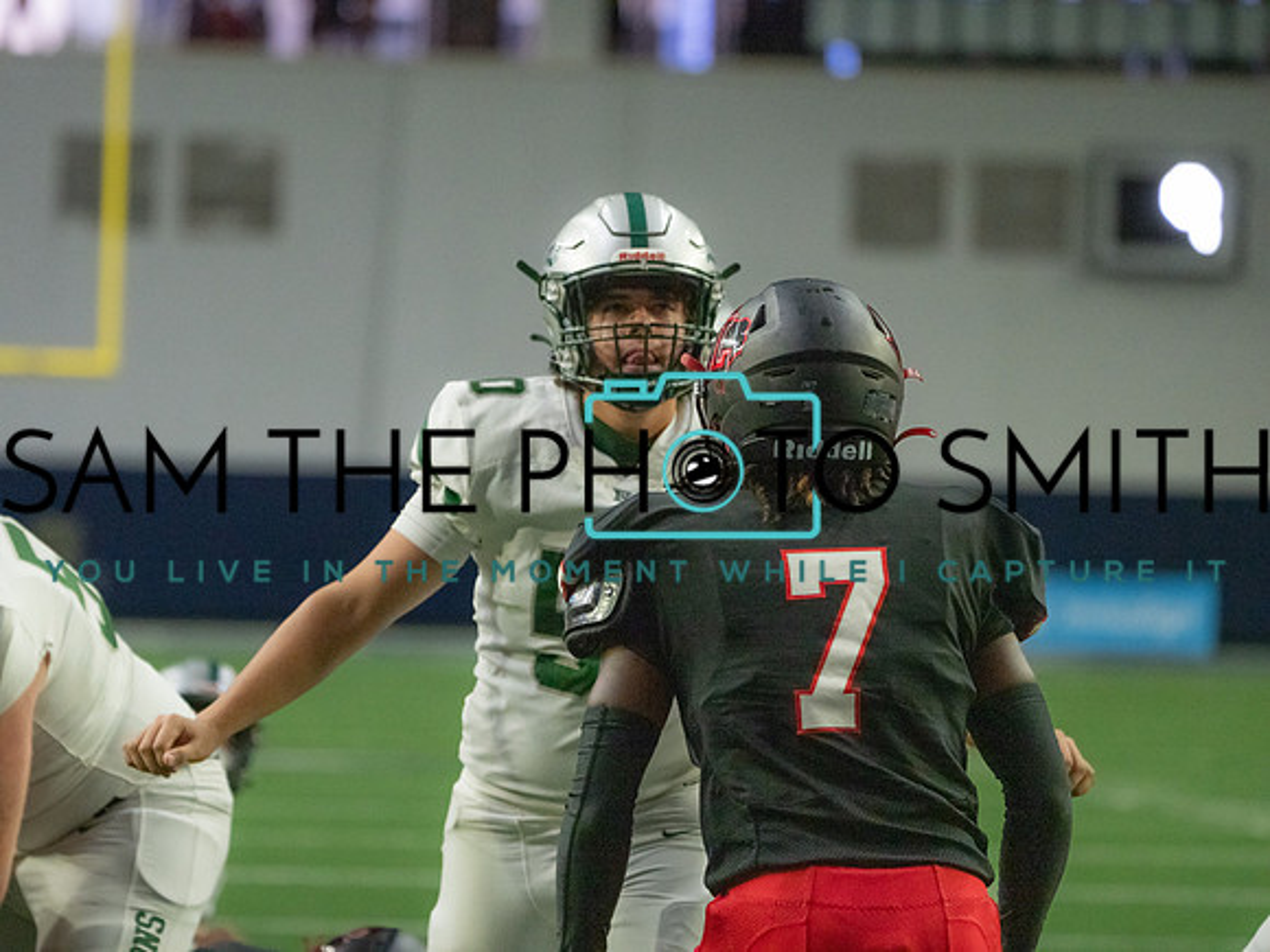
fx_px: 10401
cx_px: 555
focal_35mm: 284
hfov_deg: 7.0
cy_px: 476
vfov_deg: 5.2
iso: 12800
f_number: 5.6
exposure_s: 1/1000
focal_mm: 262
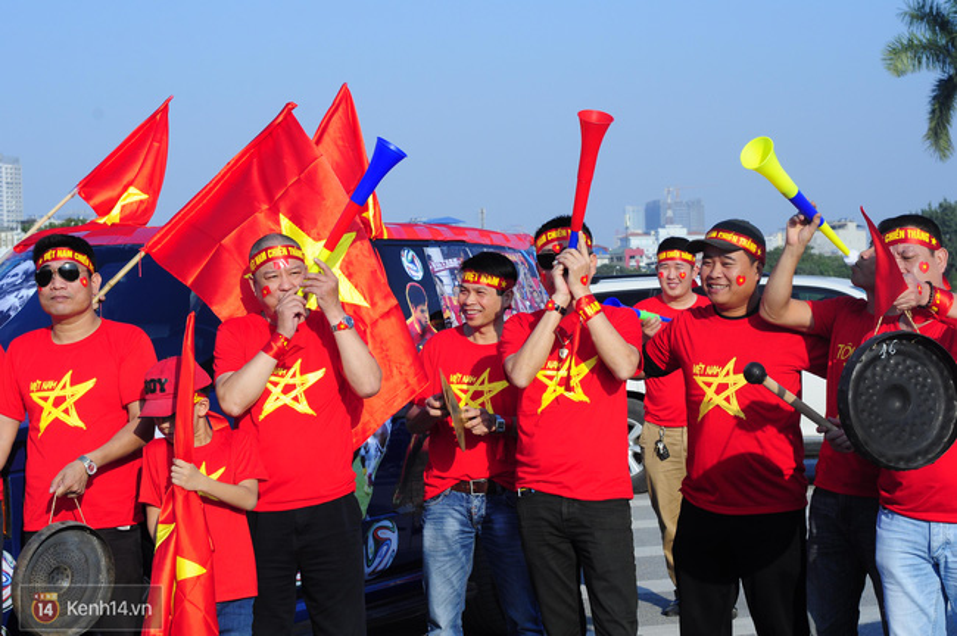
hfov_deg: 27.0
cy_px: 318
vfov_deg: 18.1
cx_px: 478
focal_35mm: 75
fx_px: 1992
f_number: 11
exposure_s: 1/500
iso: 320
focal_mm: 50
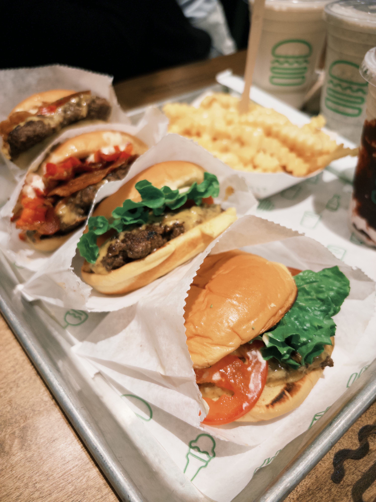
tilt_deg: -42.0
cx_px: 188
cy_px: 251
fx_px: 377
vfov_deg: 67.3
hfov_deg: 53.1
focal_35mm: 26
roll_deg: +2.4
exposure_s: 1/120
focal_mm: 5.96
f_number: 1.6
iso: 50
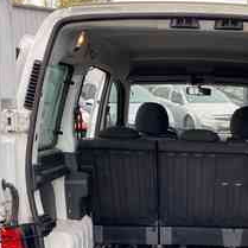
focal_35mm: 56
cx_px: 204
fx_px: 454
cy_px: 215
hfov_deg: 29.7
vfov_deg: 29.5
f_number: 1.8
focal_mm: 4.25
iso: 32
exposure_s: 1/122
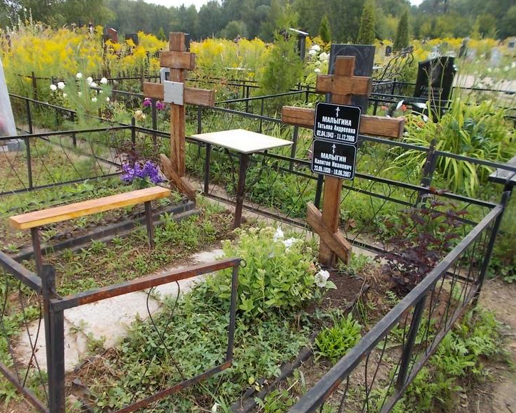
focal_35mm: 28
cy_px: 212
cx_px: 234
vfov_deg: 51.5
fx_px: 428
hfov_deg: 62.1
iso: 80
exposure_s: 1/250
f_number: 3.2
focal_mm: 4.6
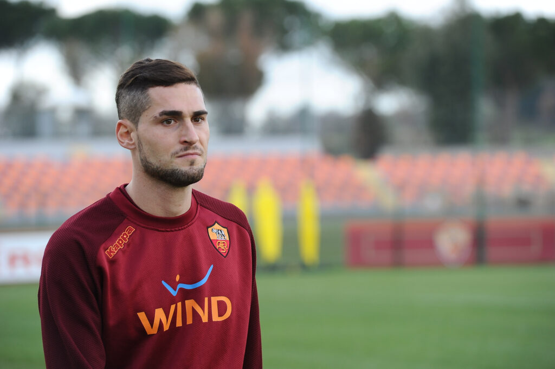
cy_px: 184
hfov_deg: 10.3
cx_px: 278
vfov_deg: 6.9
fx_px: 3081
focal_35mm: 200
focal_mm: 200
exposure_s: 1/250
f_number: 5.6
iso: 320
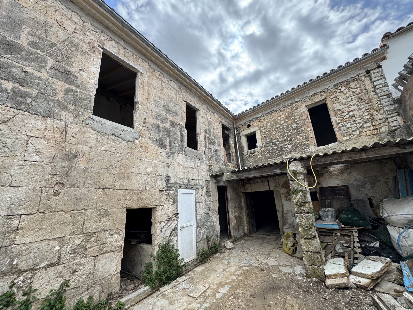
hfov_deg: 102.1
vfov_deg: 85.7
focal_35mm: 14
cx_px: 206
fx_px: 167
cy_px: 155
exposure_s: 1/831
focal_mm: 2.22
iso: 40
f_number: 2.2
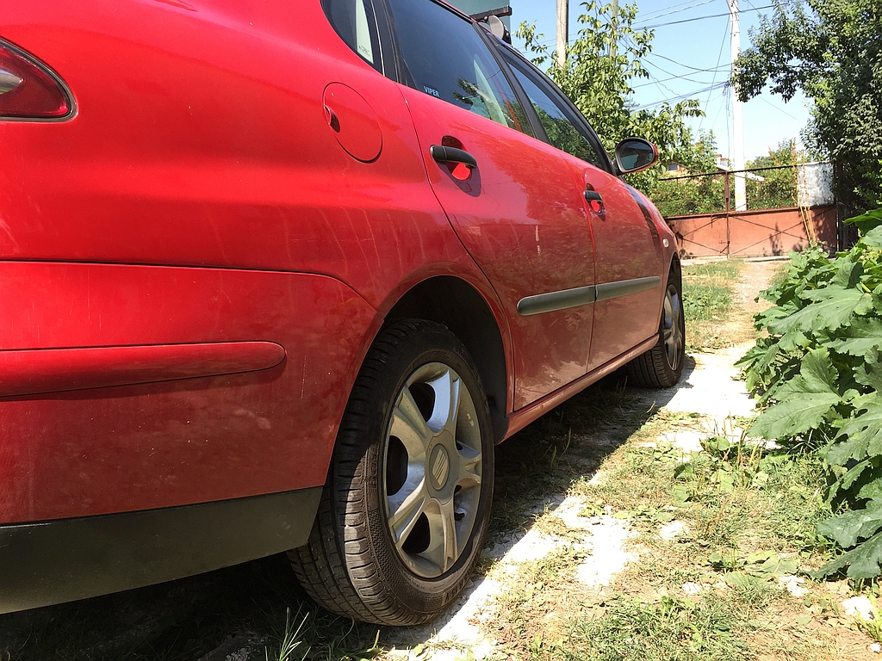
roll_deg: +3.1
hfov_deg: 61.7
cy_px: 330
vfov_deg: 48.2
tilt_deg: -5.0
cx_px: 441
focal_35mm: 29
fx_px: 739
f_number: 2.2
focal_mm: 4.15
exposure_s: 1/599
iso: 32
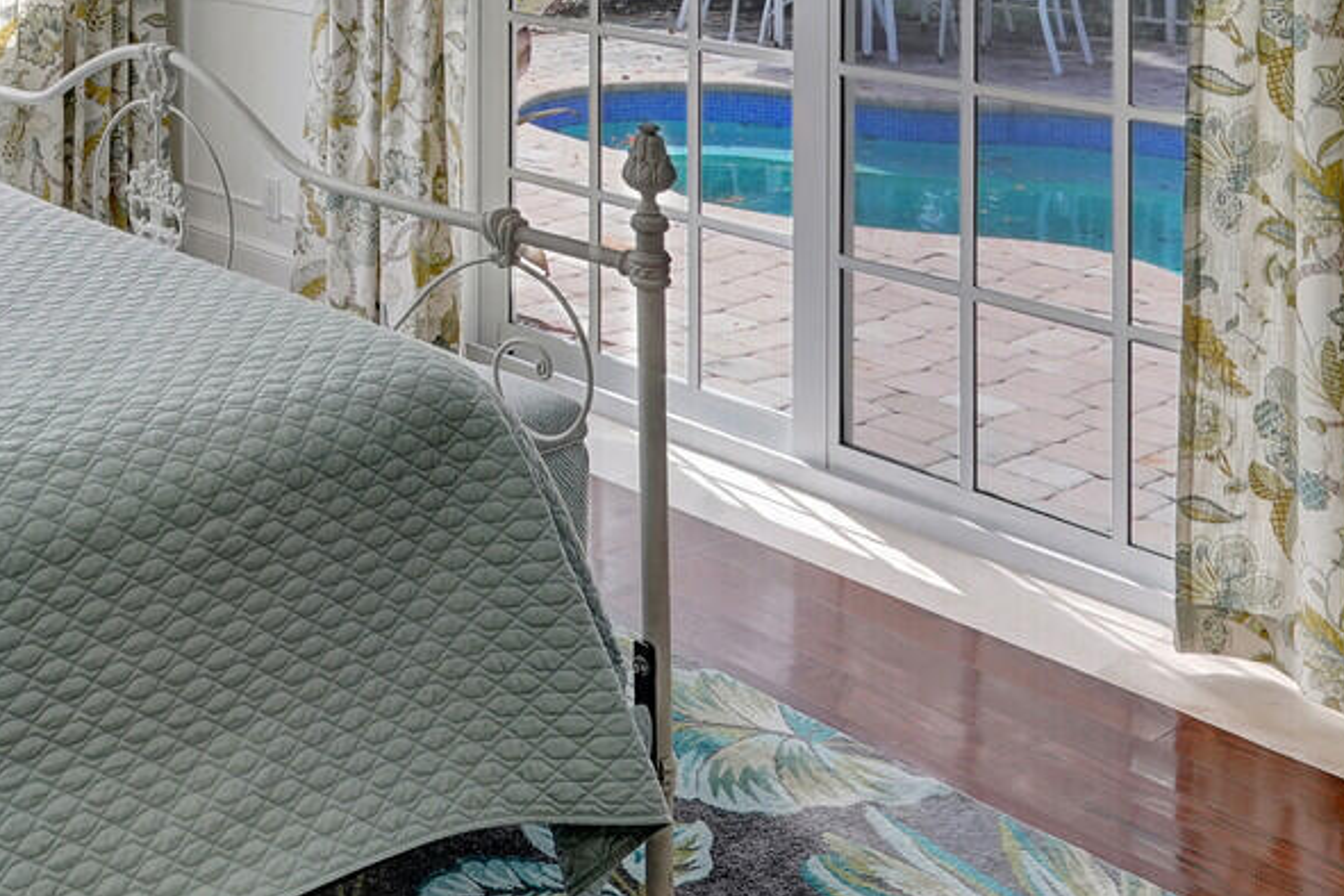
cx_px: 66
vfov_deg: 25.6
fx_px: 1768
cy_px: -175
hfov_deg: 38.0
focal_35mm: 47
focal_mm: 17.5
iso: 320
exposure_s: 1/60
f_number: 11
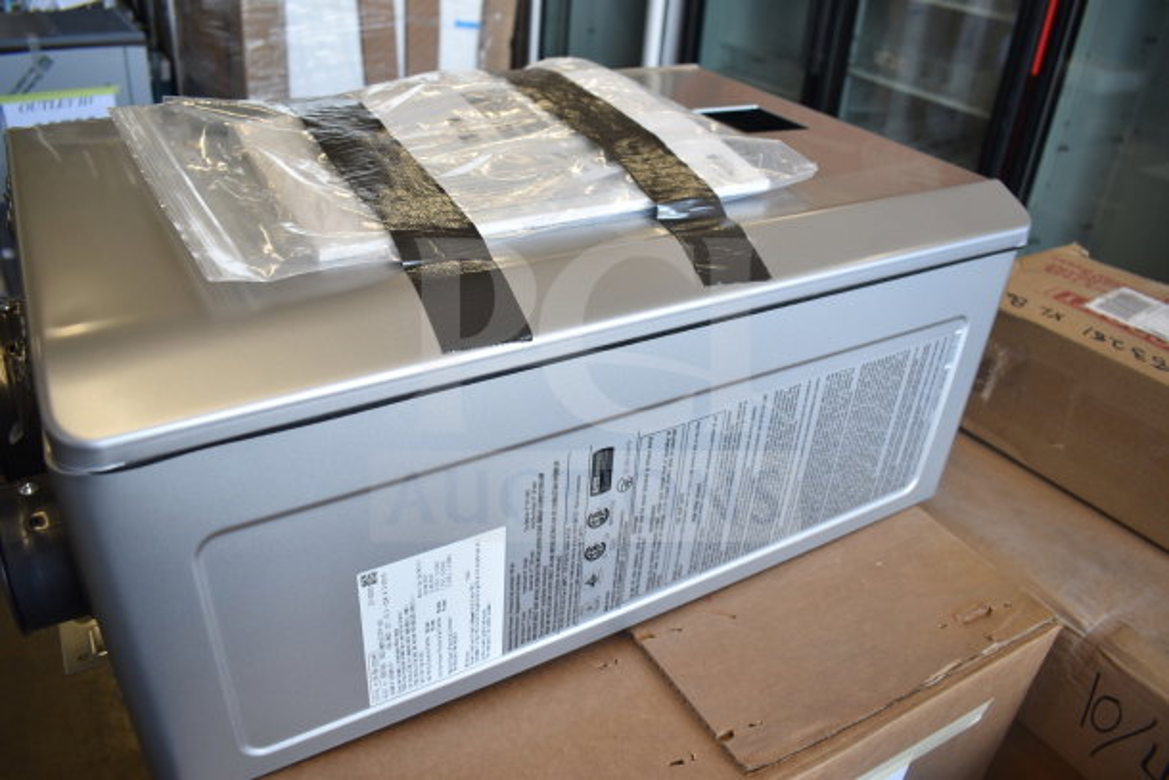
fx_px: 877
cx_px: 584
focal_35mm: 27
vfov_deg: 48.0
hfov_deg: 67.4
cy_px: 390
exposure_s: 1/60
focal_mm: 18
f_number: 3.5
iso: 200
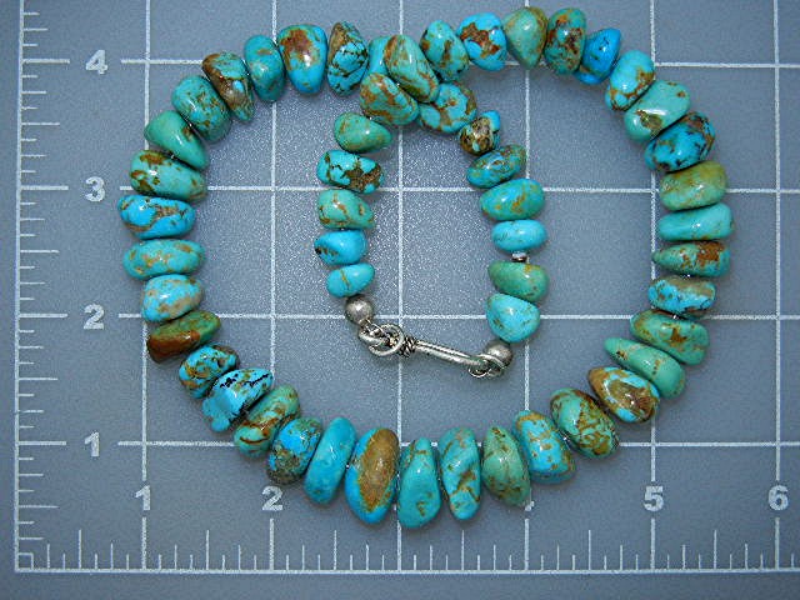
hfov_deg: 42.1
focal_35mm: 45
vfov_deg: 32.2
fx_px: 1040
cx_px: 400
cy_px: 300
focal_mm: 8.1
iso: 237
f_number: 3.8
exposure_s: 1/30
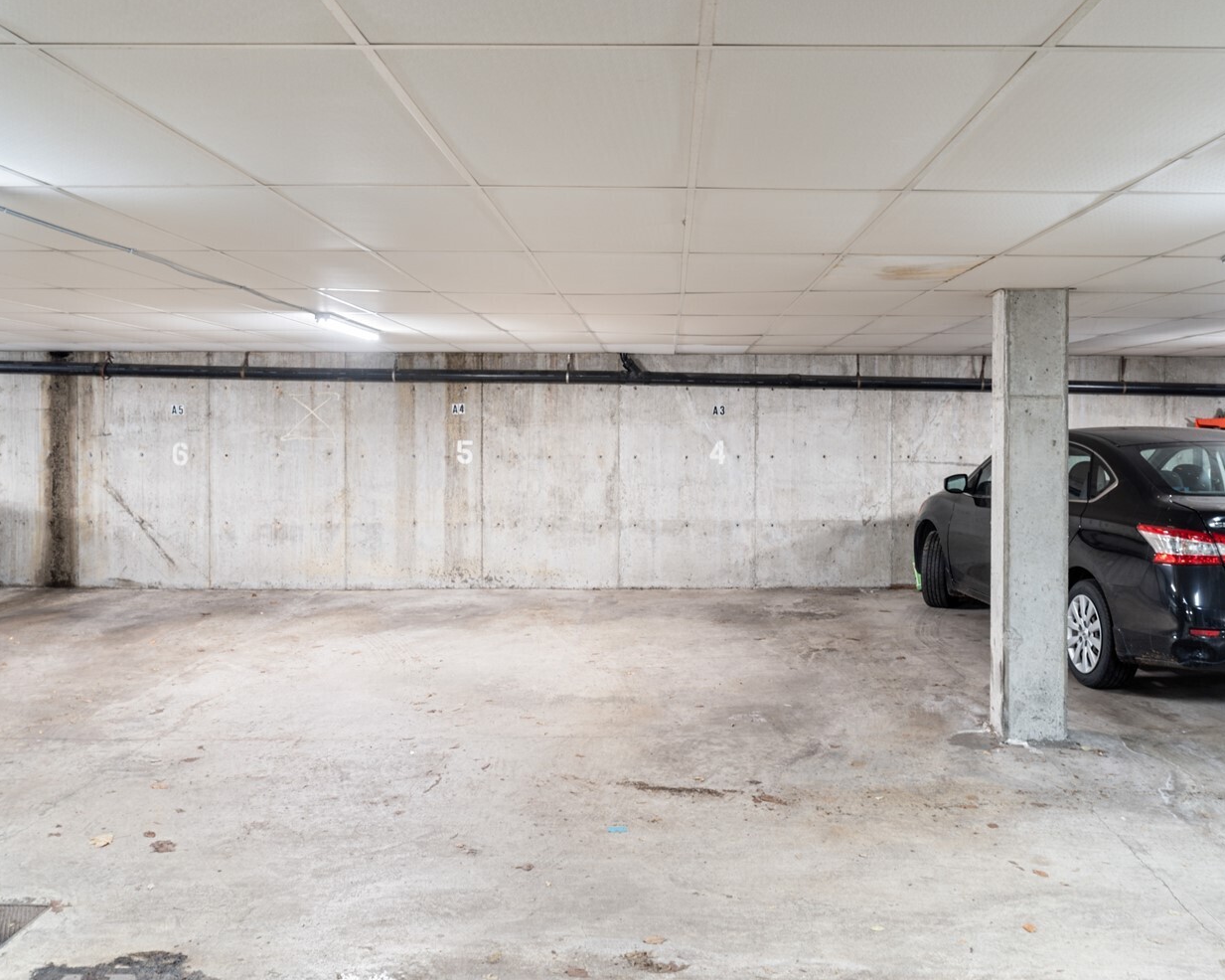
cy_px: 429
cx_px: 632
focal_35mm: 31
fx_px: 1124
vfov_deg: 47.0
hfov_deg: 57.2
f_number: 8
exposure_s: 1.6
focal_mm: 24
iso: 100
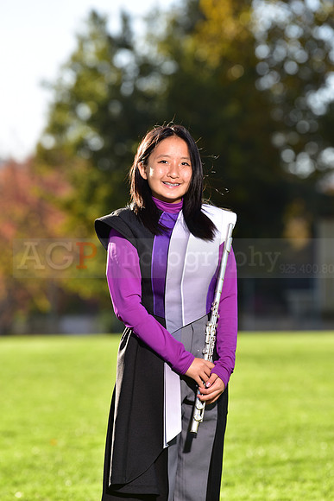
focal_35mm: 200
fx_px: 2781
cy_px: 250
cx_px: 167
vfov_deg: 10.3
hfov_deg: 6.9
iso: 80
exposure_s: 1/250
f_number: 5
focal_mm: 200
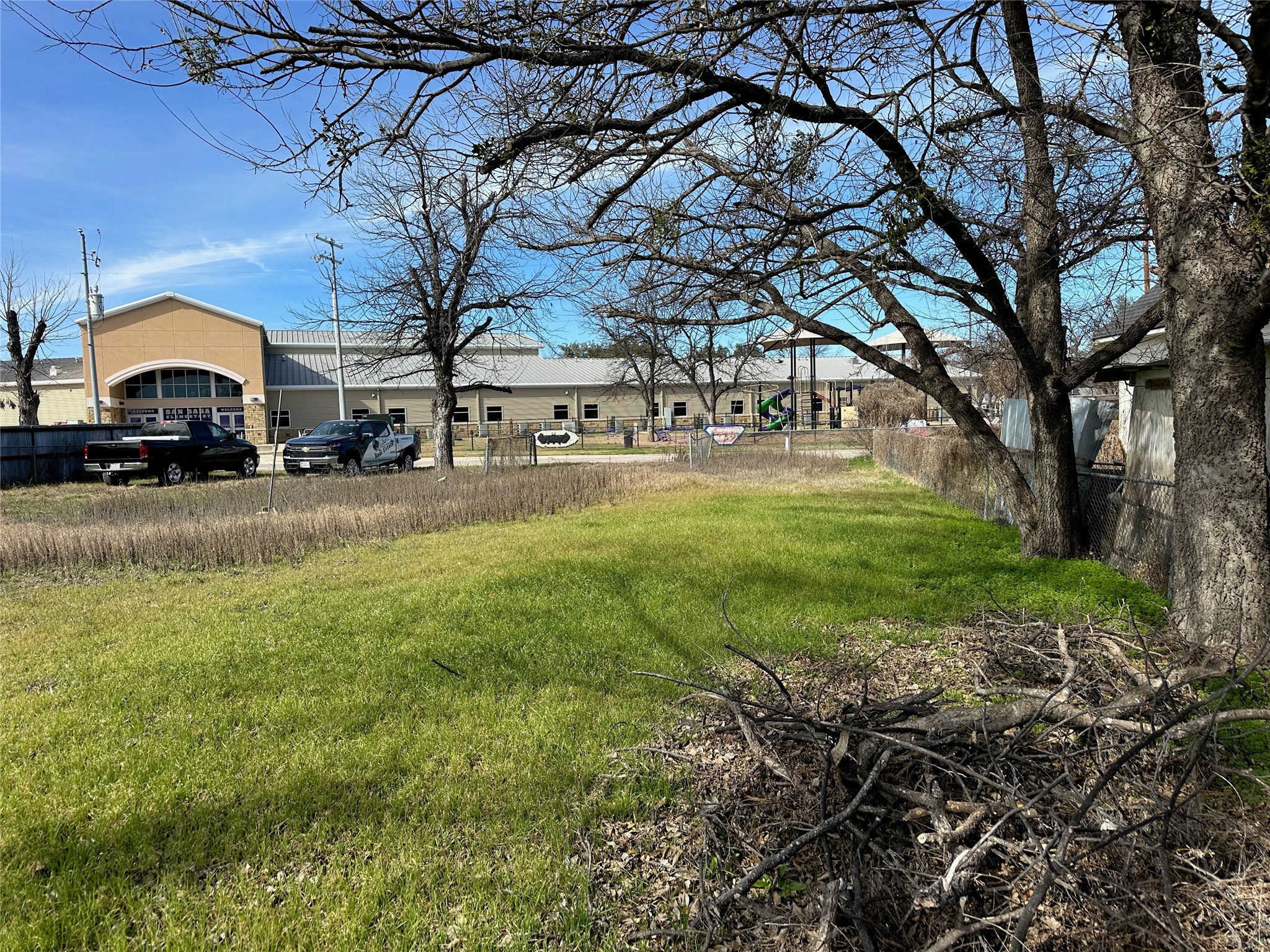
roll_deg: +1.9
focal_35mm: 24
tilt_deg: -3.9
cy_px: 476
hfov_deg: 71.6
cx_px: 635
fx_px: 881
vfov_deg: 56.8
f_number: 1.78
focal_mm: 6.86
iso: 80
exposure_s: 1/3058
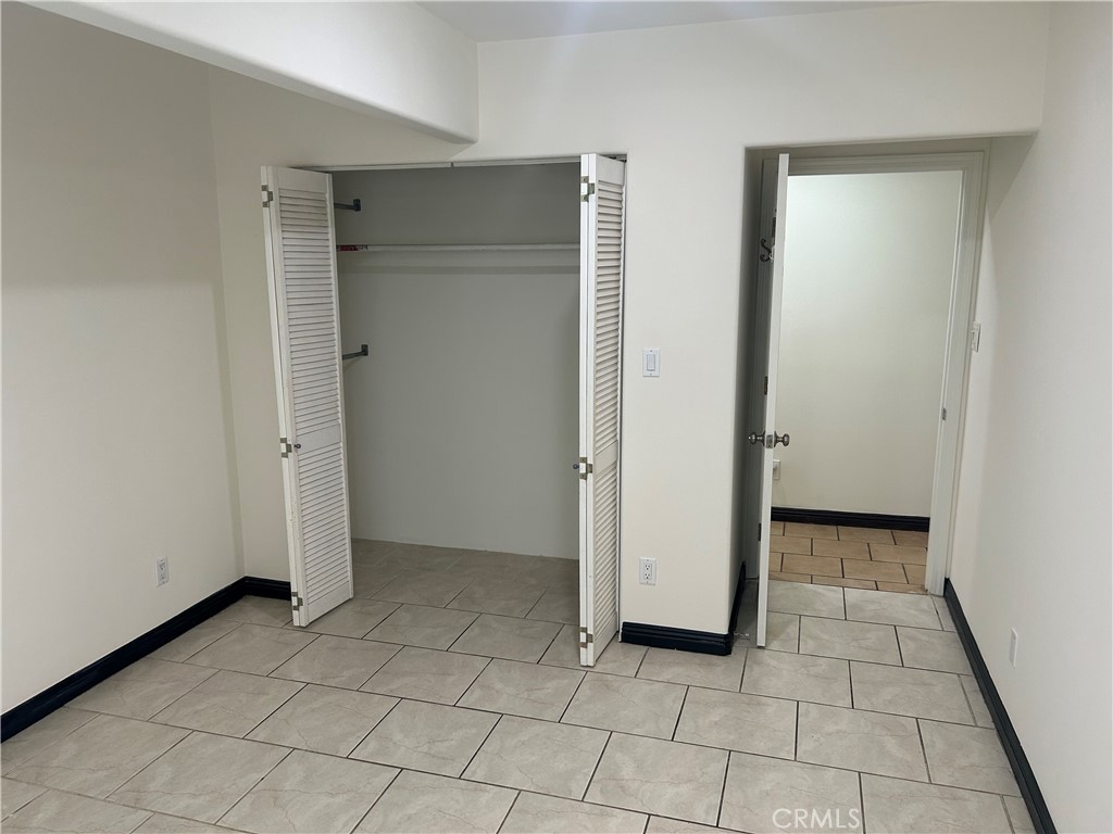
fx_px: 836
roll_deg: +0.5
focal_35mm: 26
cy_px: 417
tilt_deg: -11.0
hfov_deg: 67.3
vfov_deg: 53.1
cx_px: 556
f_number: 1.5
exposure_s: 1/120
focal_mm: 5.7
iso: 100
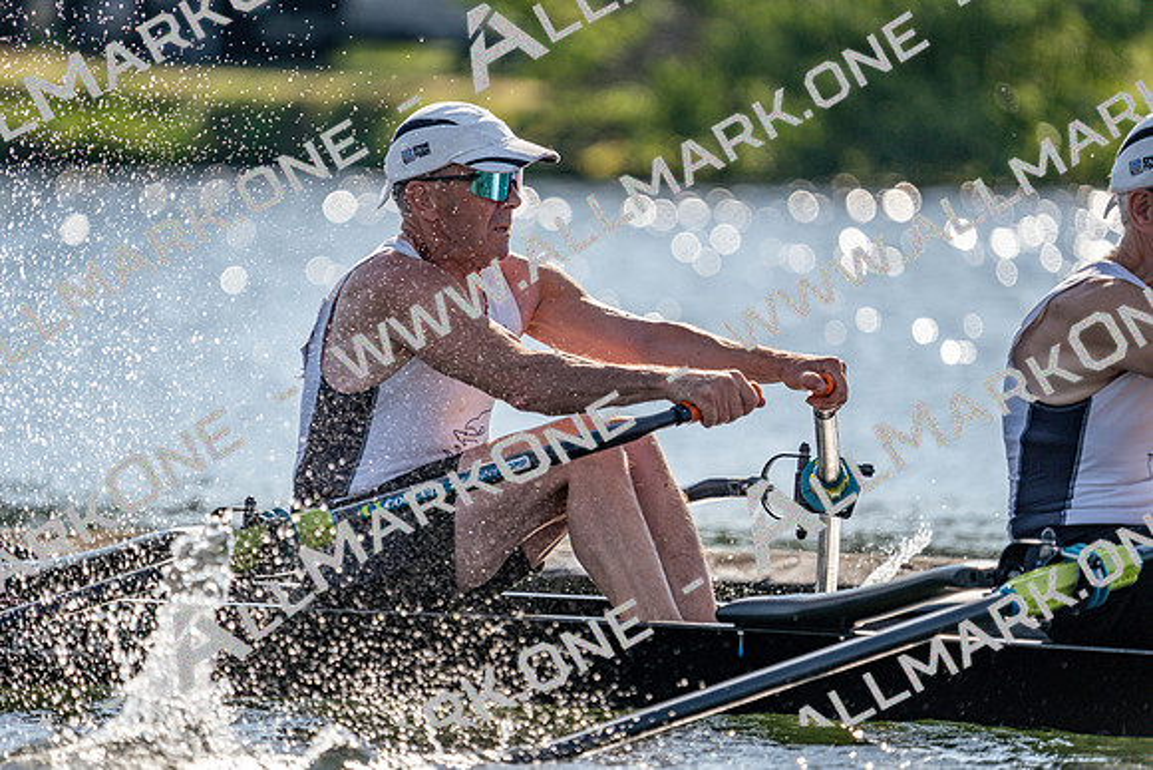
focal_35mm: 496
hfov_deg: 4.2
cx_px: 576
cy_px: 385
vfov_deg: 2.8
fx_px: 15889
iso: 200
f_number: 6.3
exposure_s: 1/1600
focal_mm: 496
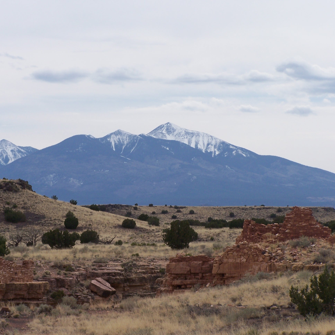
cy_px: 168
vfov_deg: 10.7
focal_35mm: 164
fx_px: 1796
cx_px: 143
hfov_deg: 10.7
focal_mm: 23.1
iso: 80
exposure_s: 1/1000
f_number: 4.5
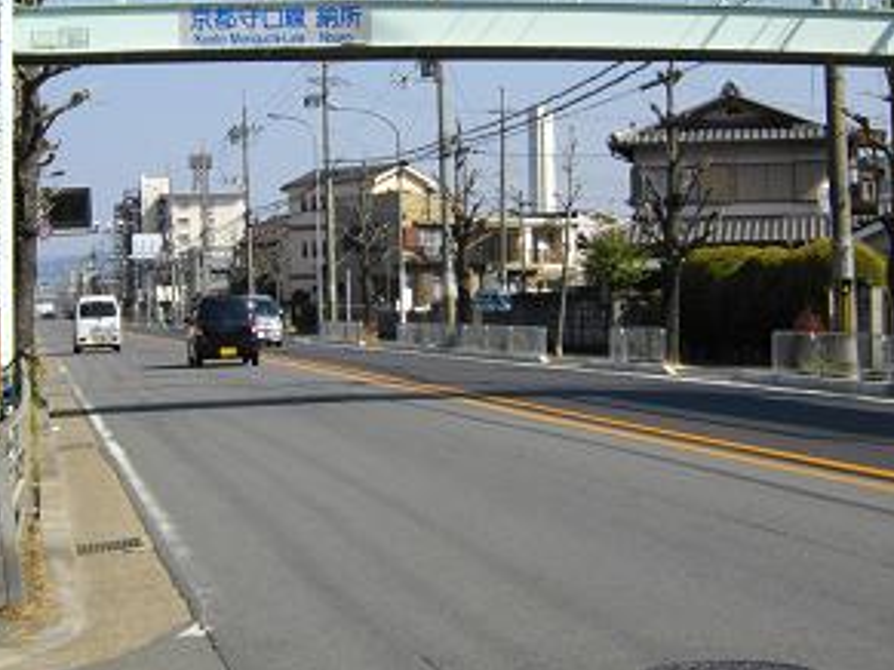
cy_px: 243
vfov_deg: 17.7
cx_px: 422
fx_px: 2143
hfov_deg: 23.6
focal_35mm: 83
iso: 100
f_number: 7.9
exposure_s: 1/200
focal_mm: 11
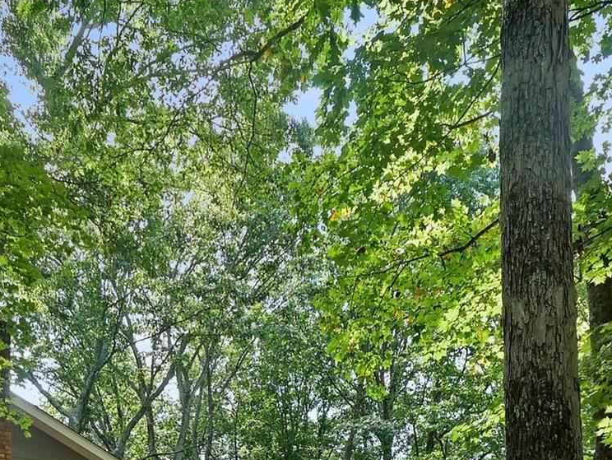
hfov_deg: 42.2
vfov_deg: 27.0
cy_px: 616
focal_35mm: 44
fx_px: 778
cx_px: 195
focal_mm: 8
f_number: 3.9
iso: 200
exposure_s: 1/40
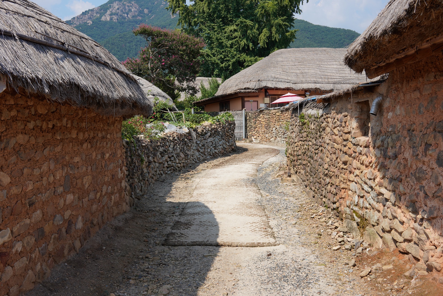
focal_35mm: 35
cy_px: 148
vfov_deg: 37.9
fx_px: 431
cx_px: 222
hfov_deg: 54.4
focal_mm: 35
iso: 100
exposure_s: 1/100
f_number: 13
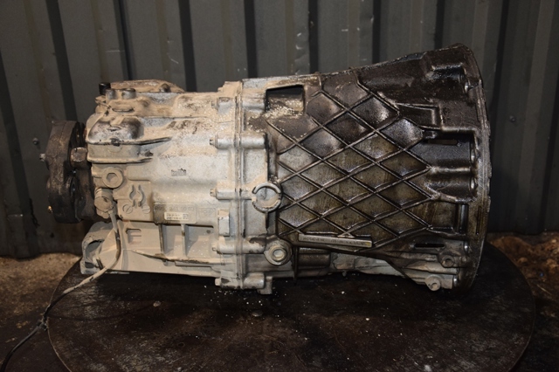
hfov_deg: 41.1
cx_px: 280
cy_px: 186
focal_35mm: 48
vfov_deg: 28.0
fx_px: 745
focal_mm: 32
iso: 800
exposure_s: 1/60
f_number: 5
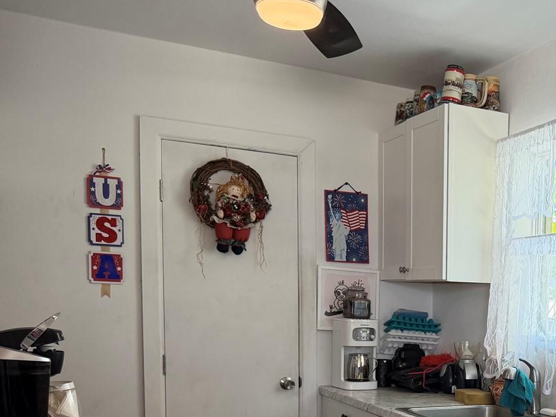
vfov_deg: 30.7
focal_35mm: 45
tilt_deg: -5.7
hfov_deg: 39.2
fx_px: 723
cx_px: 495
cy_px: 377
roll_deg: -1.7
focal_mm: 6.76
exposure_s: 1/157
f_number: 1.78
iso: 200
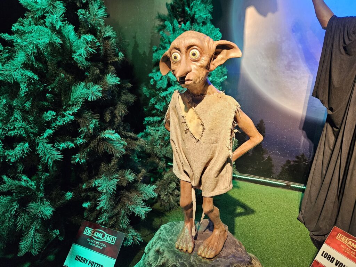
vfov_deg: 58.9
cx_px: 178
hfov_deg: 73.9
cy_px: 134
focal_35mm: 23
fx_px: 237
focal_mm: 5.4
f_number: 1.8
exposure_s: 1/60
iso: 640
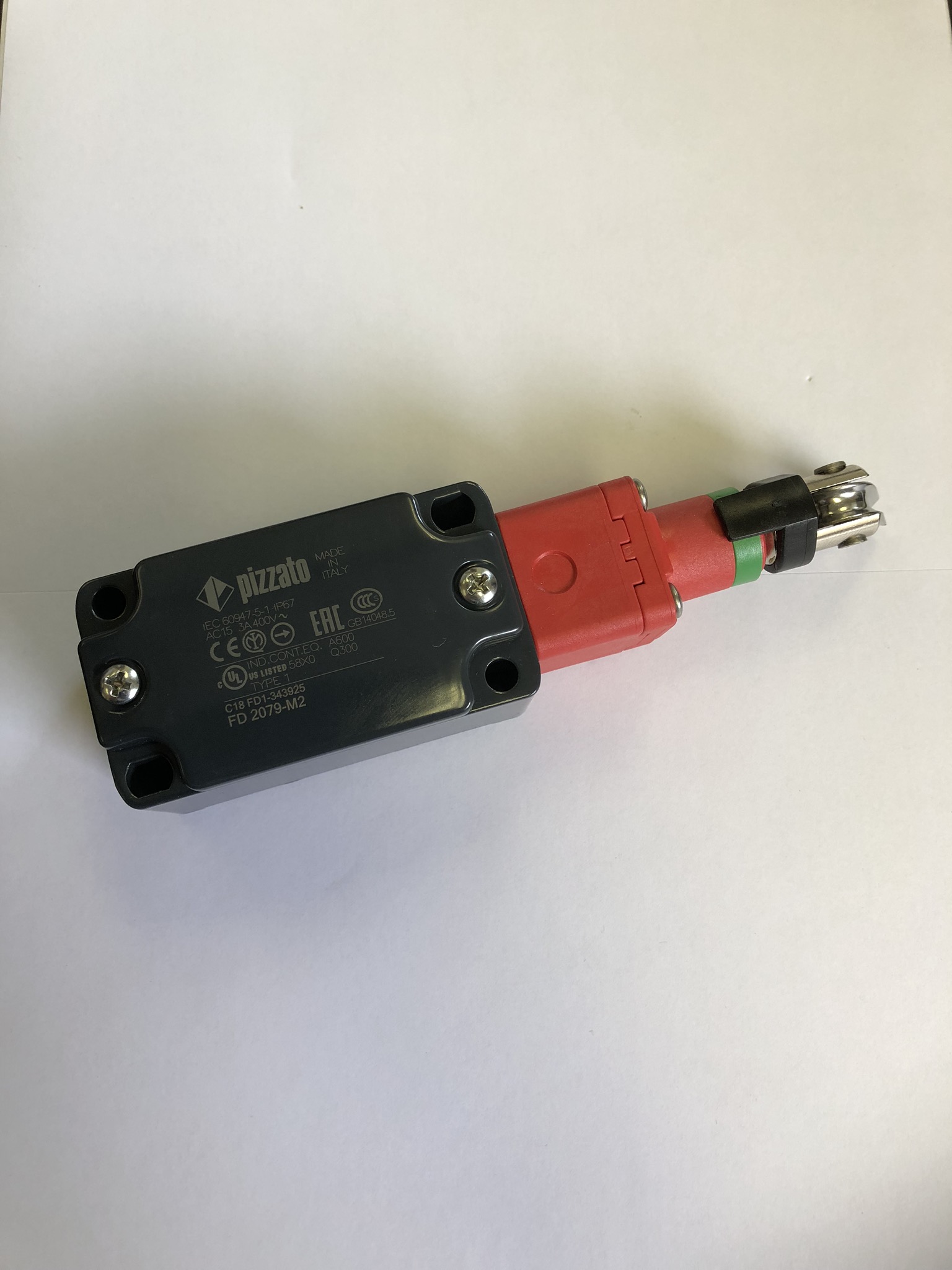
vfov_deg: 63.4
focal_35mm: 28
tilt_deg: -78.6
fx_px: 1027
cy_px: 635
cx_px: 476
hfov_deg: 49.7
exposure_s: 1/50
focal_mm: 3.99
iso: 32
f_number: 1.8
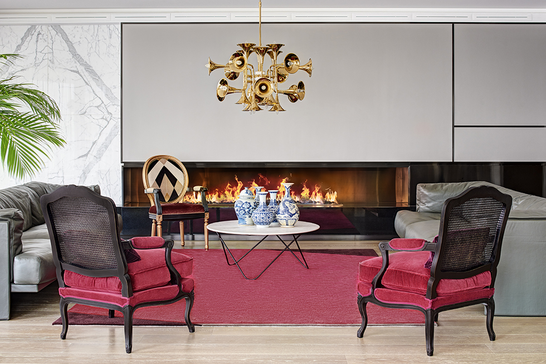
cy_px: 182
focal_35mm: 45
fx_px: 683
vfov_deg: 29.9
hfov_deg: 43.6
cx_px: 273
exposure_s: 1/3.33
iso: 200
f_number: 8
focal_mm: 45
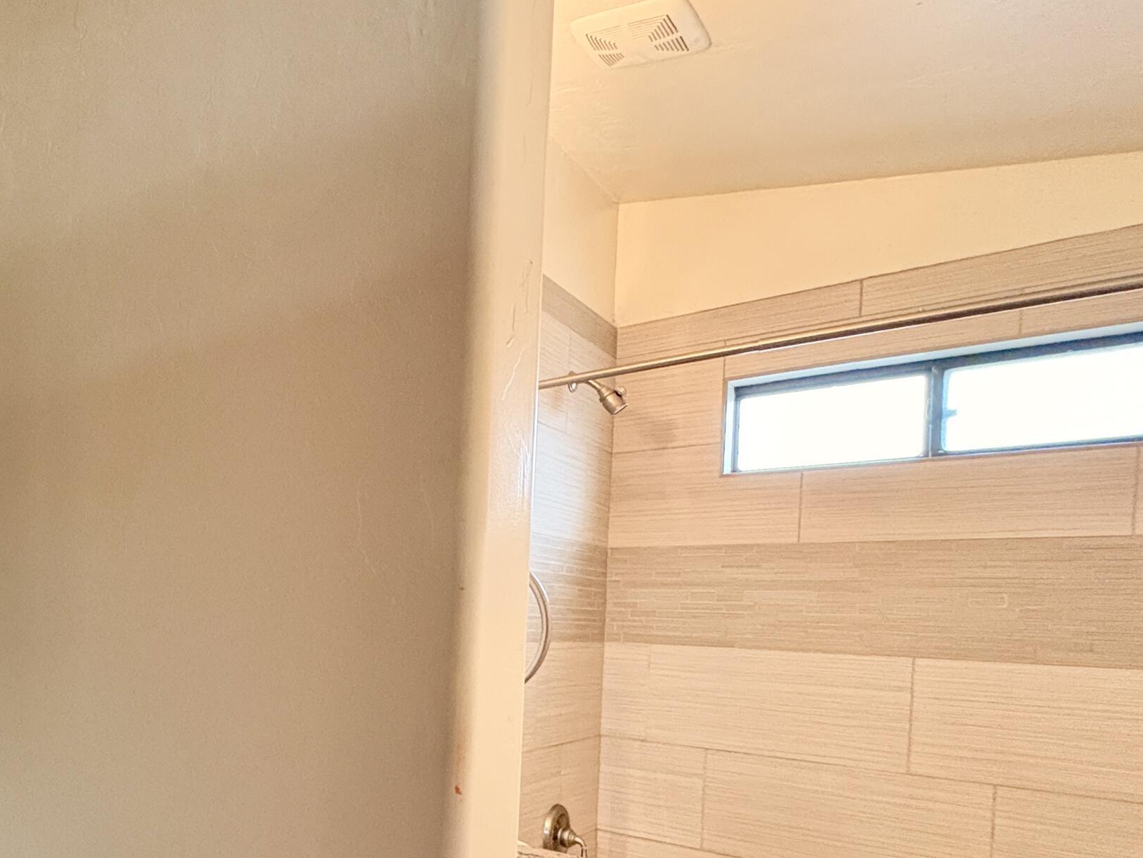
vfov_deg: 51.3
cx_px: 132
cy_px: 623
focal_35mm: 26
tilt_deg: -0.6
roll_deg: -1.5
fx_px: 859
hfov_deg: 58.4
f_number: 2.2
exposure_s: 1/60
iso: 640
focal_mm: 2.22
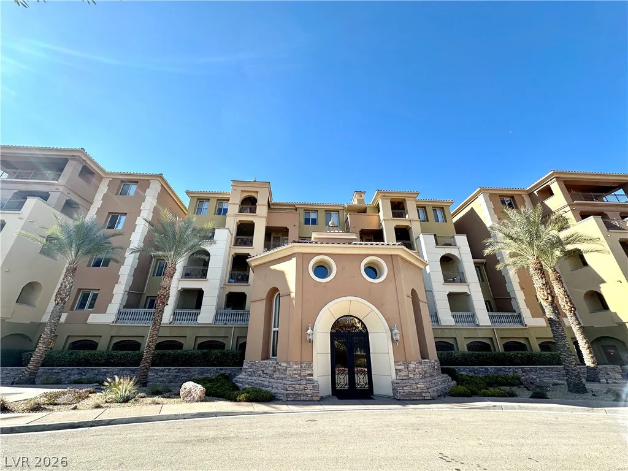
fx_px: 254
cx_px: 314
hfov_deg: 102.1
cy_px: 236
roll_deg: +0.1
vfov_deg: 85.7
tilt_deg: +24.0
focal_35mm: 14
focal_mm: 2.22
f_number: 2.2
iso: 40
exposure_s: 1/774
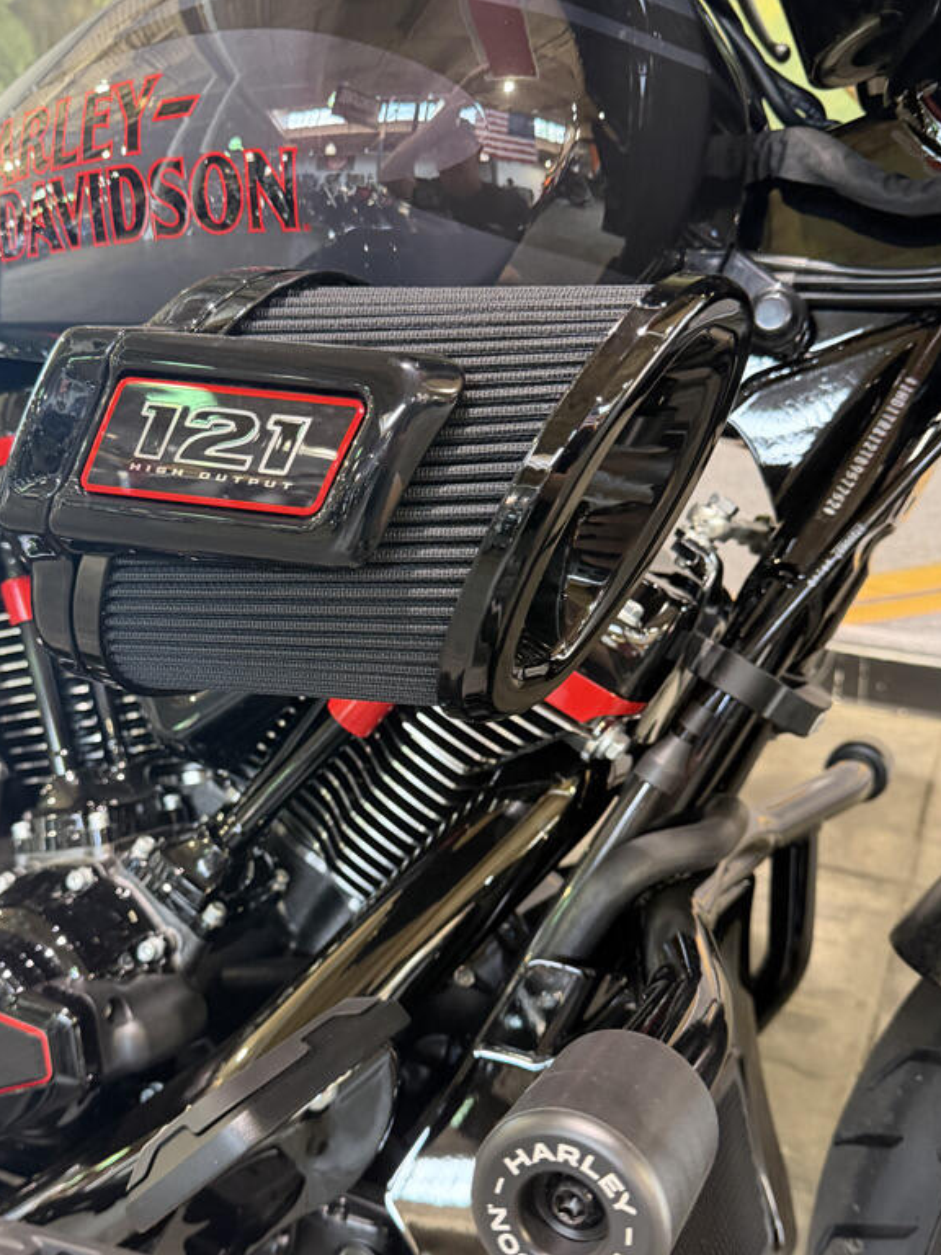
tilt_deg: -20.2
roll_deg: -2.9
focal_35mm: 32
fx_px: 1160
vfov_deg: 56.7
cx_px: 439
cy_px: 693
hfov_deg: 44.1
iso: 500
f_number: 1.78
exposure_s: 1/60
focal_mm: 6.76
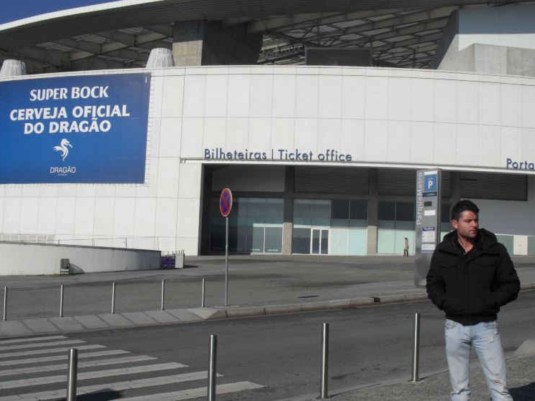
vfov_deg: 30.2
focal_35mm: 48
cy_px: 223
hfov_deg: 39.6
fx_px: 742
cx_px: 311
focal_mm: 6.3
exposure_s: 1/500
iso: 100
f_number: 8.4
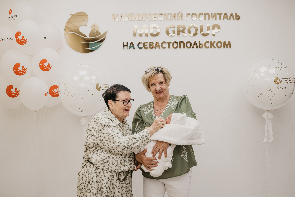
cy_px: 98
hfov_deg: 54.4
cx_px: 148
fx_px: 287
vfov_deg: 37.9
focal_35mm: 35
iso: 400
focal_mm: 35
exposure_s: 1/160
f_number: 4.5
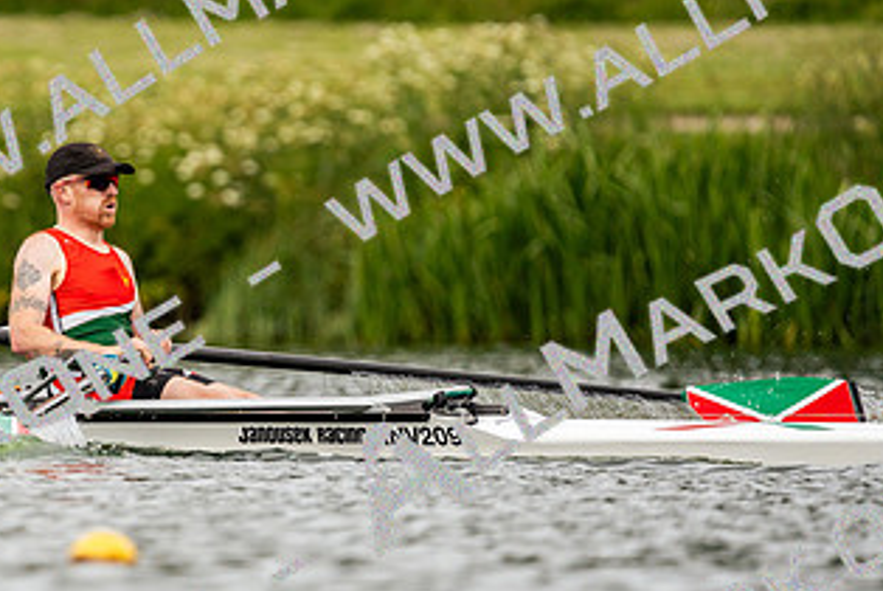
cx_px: 121
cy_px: 288
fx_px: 27177
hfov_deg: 1.9
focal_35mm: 1107
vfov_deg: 1.2
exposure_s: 1/2000
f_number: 6.3
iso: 400
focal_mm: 600
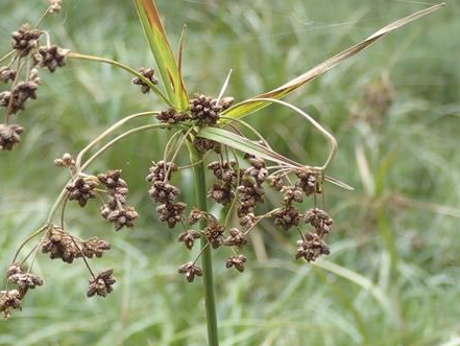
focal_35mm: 109
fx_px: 1449
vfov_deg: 13.6
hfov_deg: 18.0
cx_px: 144
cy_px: 172
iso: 320
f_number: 4.2
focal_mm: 13.47
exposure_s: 1/320
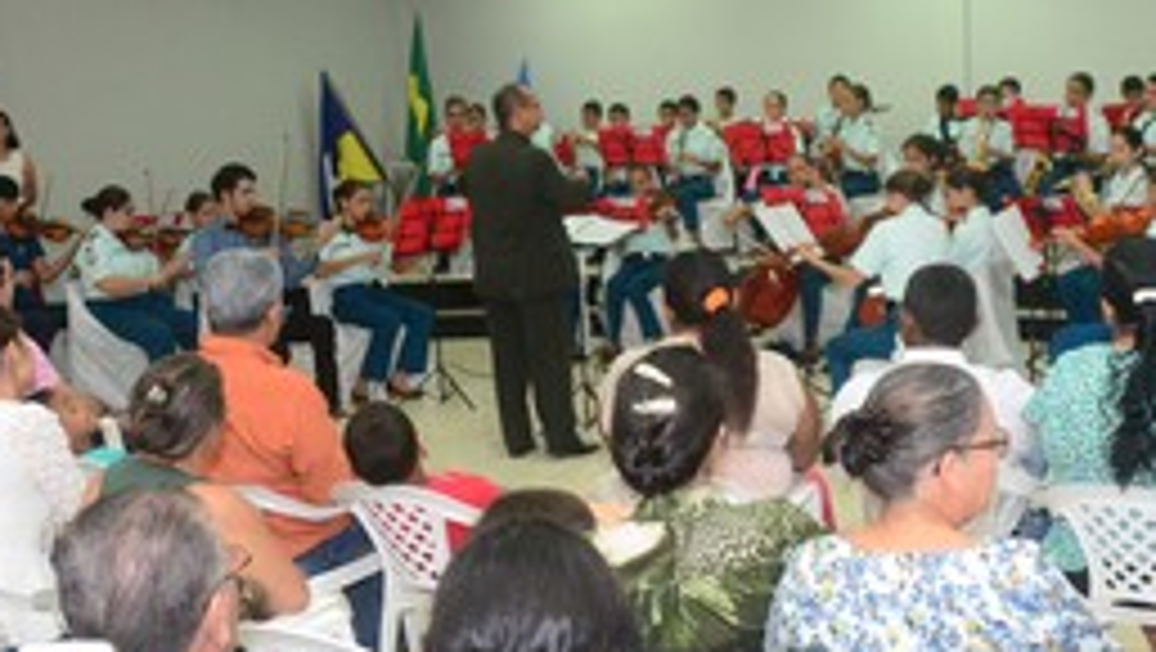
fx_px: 1687
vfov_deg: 21.8
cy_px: 243
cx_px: 801
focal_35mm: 55
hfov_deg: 37.3
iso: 1600
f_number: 3.5
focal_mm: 20
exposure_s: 1/80
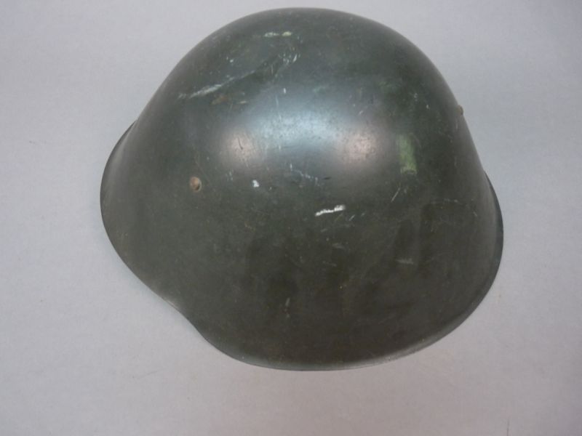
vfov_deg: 51.4
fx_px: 454
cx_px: 291
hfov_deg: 65.3
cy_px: 218
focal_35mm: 27
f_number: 2.8
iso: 200
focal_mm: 4.8
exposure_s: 1/30
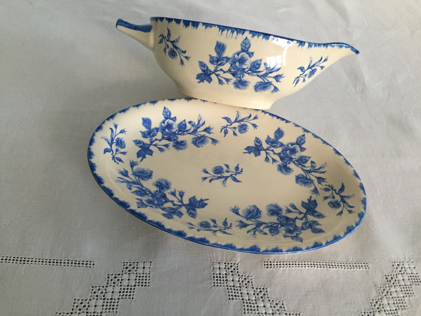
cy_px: 158
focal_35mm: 29
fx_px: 353
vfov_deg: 48.2
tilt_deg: -47.6
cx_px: 210
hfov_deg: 61.7
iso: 250
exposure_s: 1/17
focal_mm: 4.15
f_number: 2.2
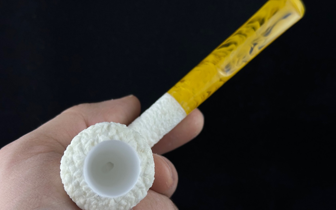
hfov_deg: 39.6
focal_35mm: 51
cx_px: 168
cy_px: 116
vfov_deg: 25.3
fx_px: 467
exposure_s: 1/803
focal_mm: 6.86
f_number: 1.78
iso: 64
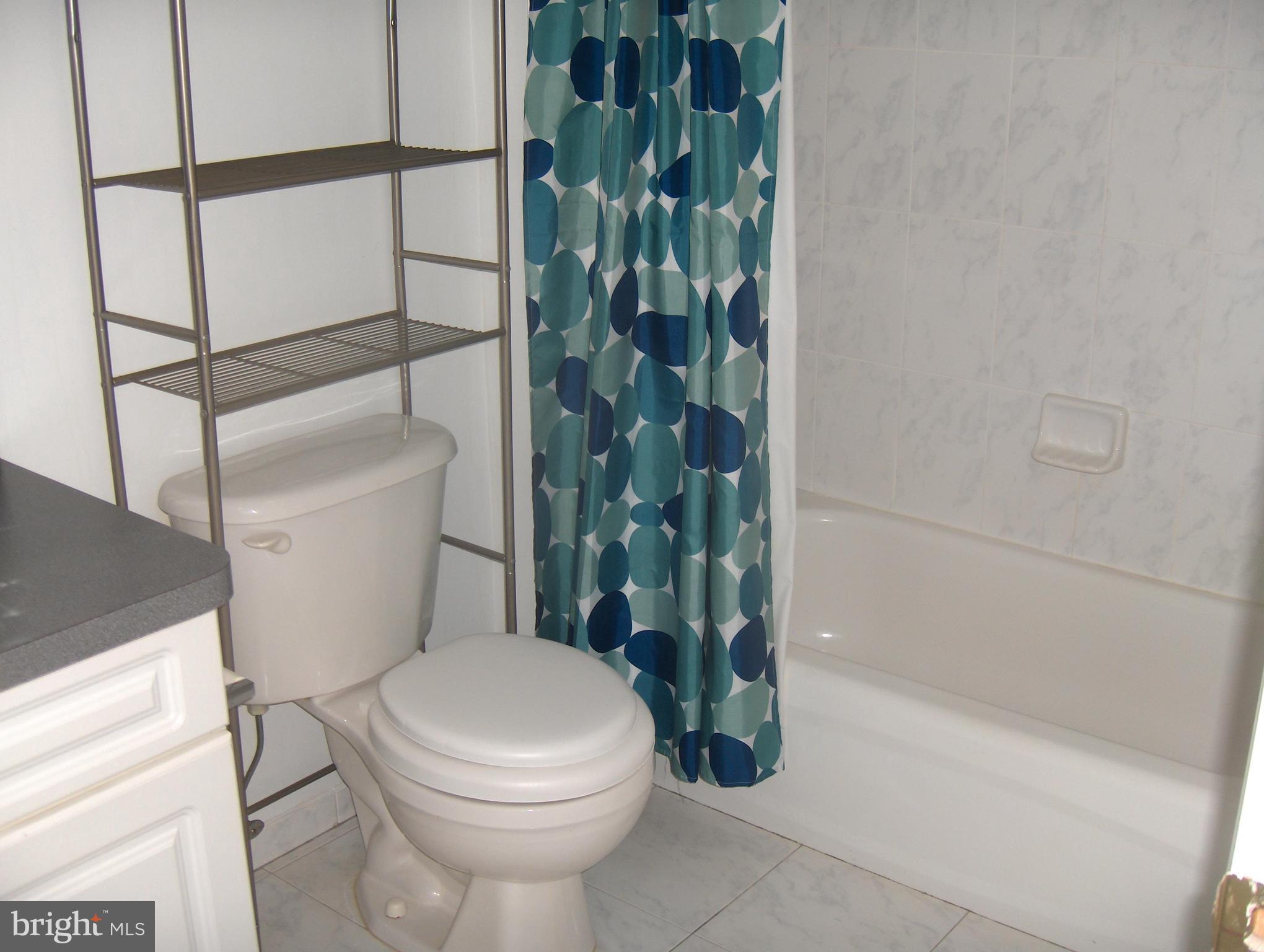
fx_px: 1426
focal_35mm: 39
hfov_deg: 47.8
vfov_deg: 36.9
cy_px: 476
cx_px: 632
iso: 100
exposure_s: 1/60
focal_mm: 8
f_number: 2.8
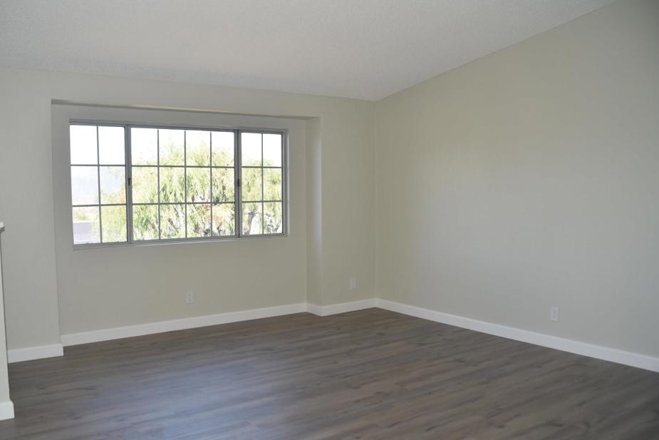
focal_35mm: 31
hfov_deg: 60.2
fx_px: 568
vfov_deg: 42.3
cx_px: 302
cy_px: 241
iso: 360
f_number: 5.6
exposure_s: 1/125
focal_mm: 28
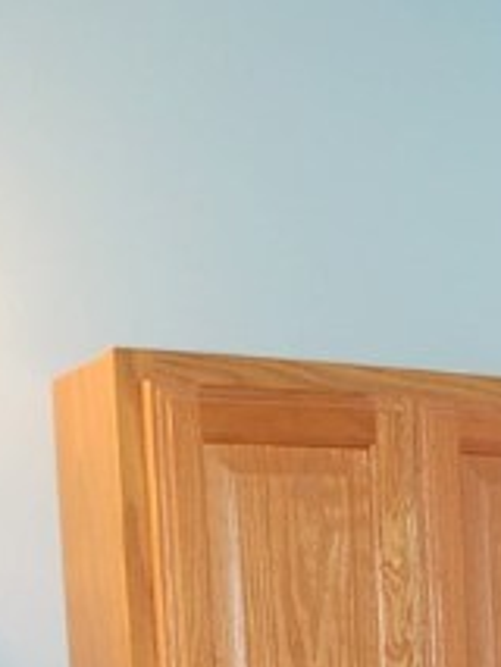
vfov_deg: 16.8
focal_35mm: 104
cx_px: 526
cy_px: 1046
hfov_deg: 14.0
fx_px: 2005
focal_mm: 20
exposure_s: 1/60
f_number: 3.8
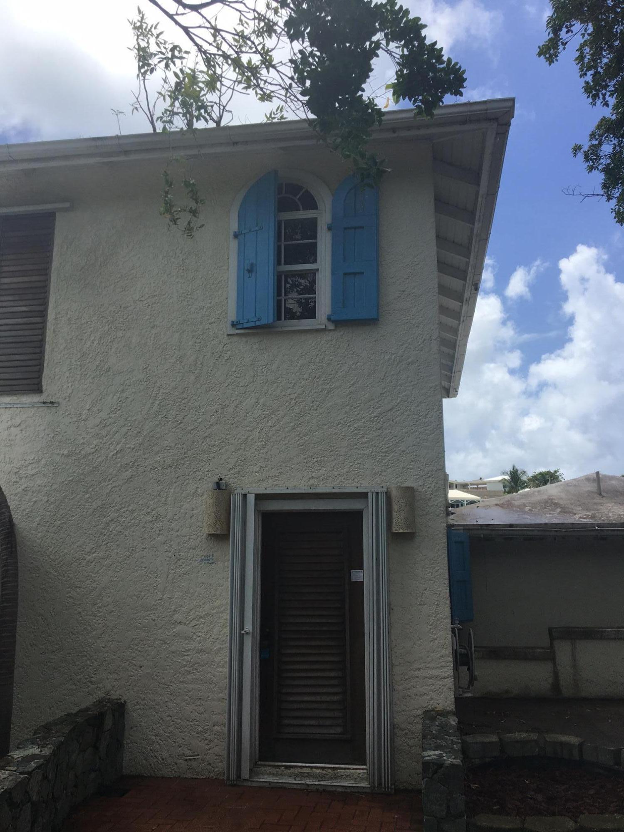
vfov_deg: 61.7
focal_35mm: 29
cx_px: 312
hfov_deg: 48.2
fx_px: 697
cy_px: 416
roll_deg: -0.8
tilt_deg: +12.5
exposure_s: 1/1538
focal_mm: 4.15
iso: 25
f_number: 2.2
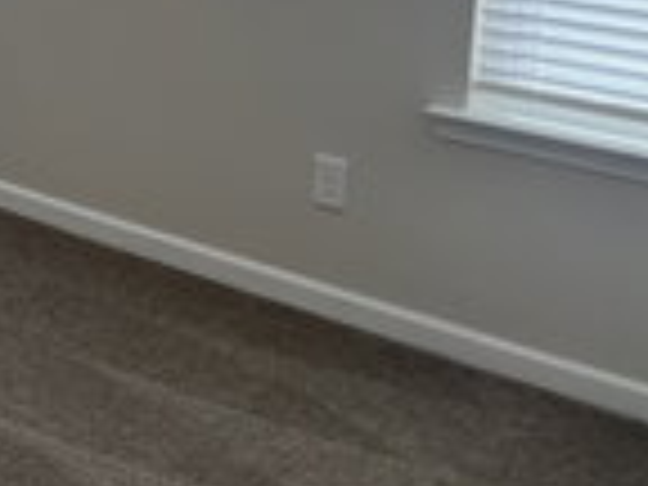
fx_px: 1441
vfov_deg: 18.2
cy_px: -99
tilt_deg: -9.1
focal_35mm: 77
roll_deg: +0.5
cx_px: -245
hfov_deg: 22.1
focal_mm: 5.7
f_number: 1.5
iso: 40
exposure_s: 1/210
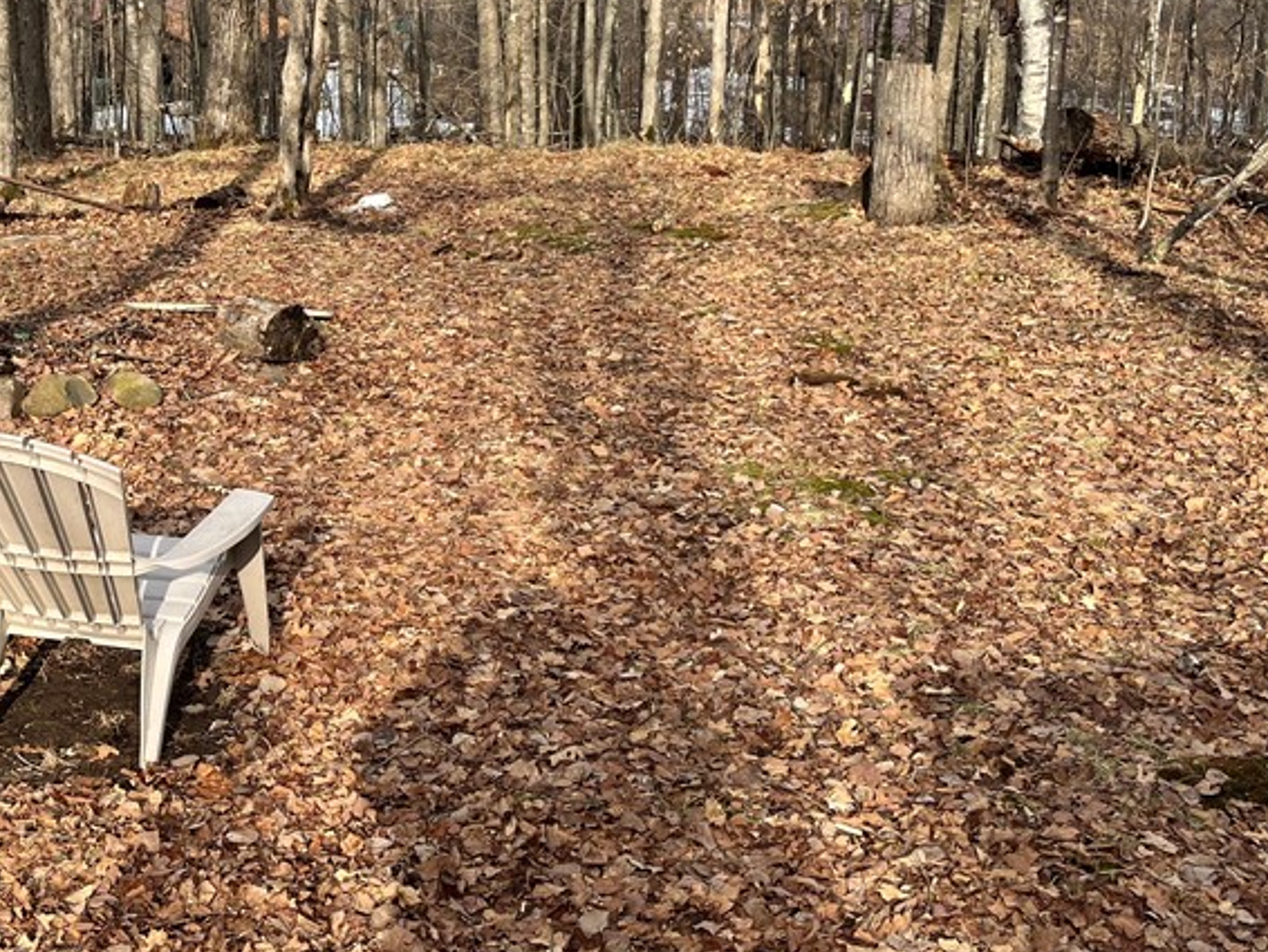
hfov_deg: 39.8
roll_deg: -0.2
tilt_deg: -15.7
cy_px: 363
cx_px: 405
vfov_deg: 30.8
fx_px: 1722
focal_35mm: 47
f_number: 1.6
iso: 50
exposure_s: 1/1238
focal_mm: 5.1
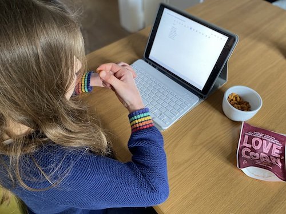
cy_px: 107
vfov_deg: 53.1
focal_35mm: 26
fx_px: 215
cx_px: 143
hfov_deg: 67.3
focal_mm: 4.25
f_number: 1.8
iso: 200
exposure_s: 1/60
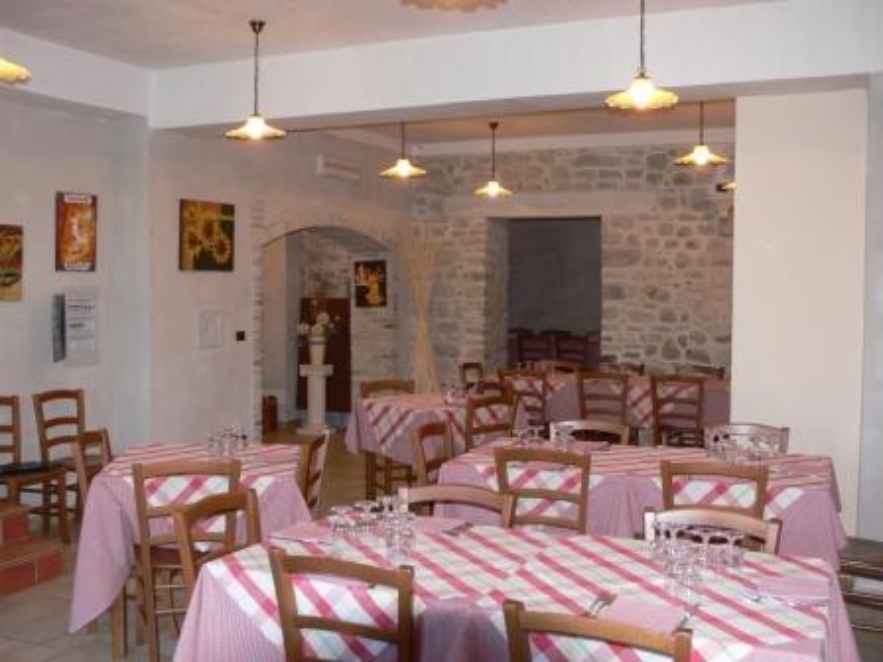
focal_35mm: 38
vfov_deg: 37.7
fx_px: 969
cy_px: 331
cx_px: 442
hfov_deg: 49.0
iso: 100
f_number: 2.8
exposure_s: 1/30
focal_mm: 7.9
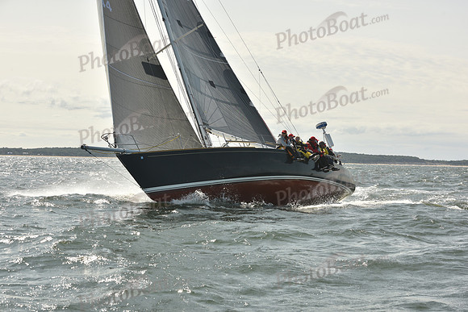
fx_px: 1066
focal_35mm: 82
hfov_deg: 24.8
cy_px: 156
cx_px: 234
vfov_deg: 16.7
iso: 250
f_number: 9
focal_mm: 82
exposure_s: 1/800
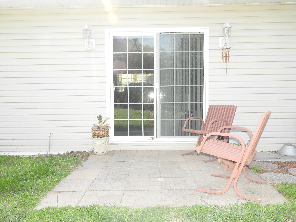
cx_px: 148
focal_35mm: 30
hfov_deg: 60.0
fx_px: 257
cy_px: 111
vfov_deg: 46.8
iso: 280
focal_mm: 5.4
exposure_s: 1/250
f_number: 3.5
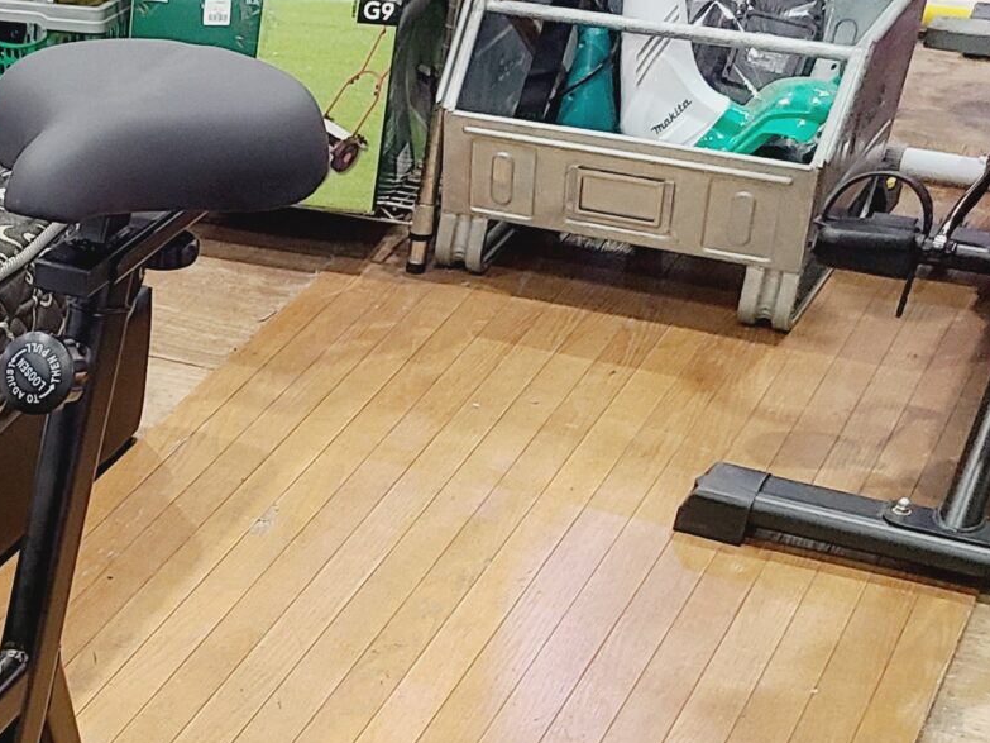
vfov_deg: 16.9
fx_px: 2431
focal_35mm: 85
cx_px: -378
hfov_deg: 20.5
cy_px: 800
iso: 160
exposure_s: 1/50
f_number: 1.8
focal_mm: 5.4
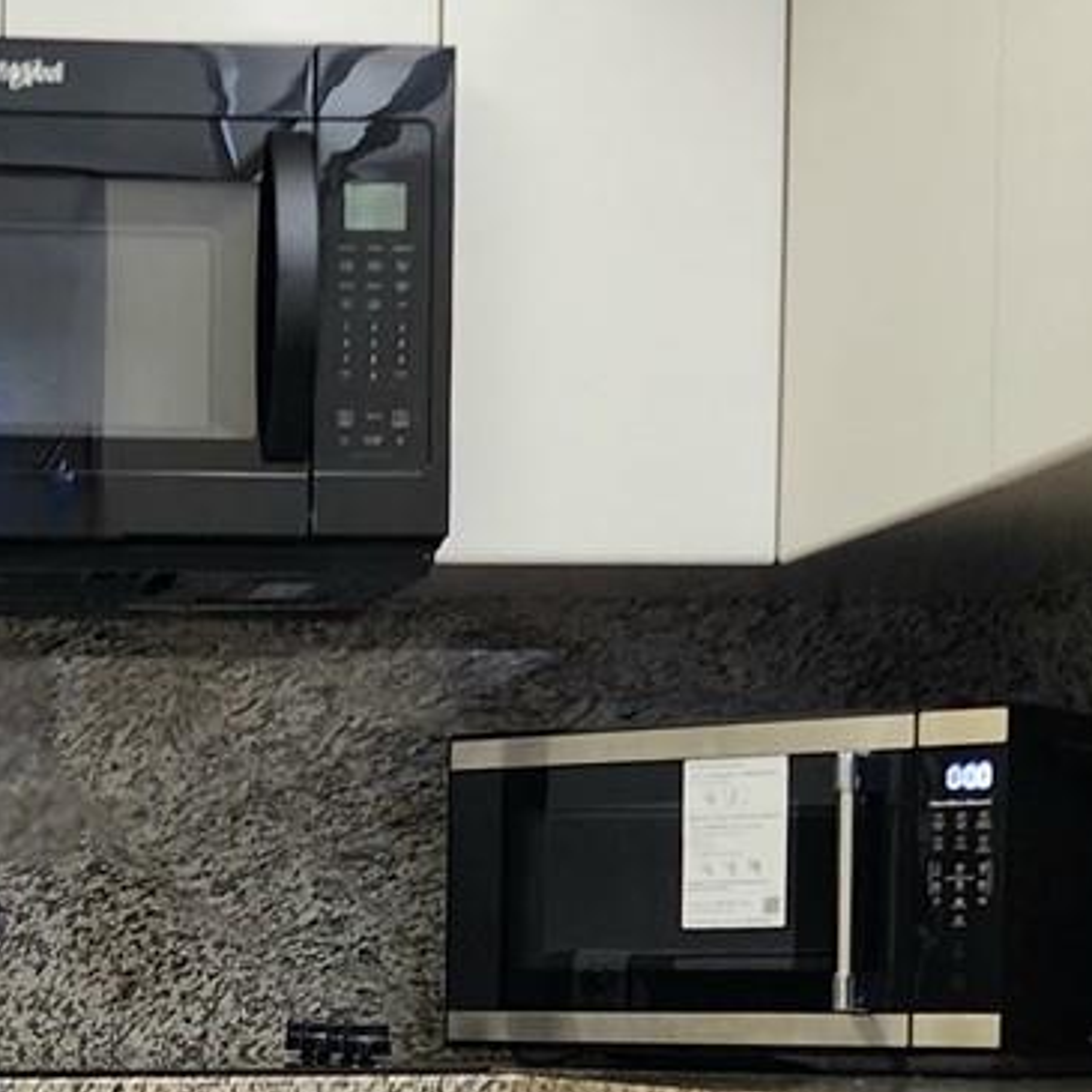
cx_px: -63
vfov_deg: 18.9
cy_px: 1138
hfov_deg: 18.8
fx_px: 3176
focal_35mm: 89
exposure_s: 1/120
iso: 320
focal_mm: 6.4
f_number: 1.8
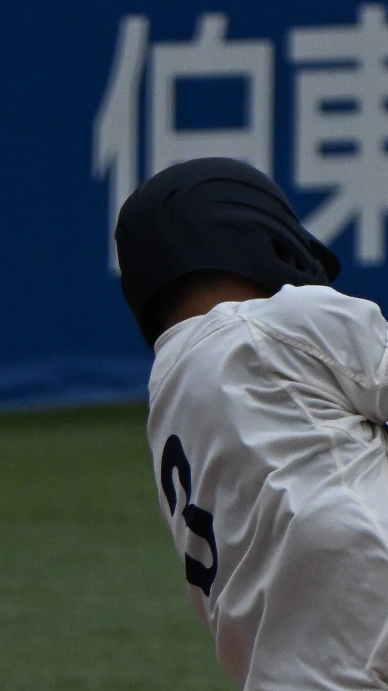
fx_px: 22684
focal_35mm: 1240
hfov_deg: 1.0
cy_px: 582
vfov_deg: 1.7
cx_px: 785
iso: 2500
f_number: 7.1
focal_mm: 250
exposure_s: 1/4000
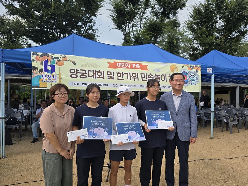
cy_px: 93
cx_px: 124
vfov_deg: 58.9
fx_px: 165
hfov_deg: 73.9
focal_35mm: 23
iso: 12
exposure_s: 1/566
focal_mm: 6.3
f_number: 1.7
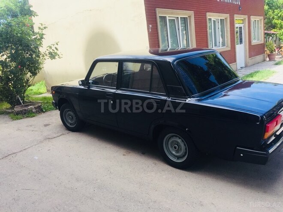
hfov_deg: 61.7
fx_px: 237
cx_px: 142
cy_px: 106
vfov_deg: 48.2
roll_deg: +5.8
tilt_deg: -12.4
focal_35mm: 29
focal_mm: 4.15
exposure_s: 1/648
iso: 32
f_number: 2.2
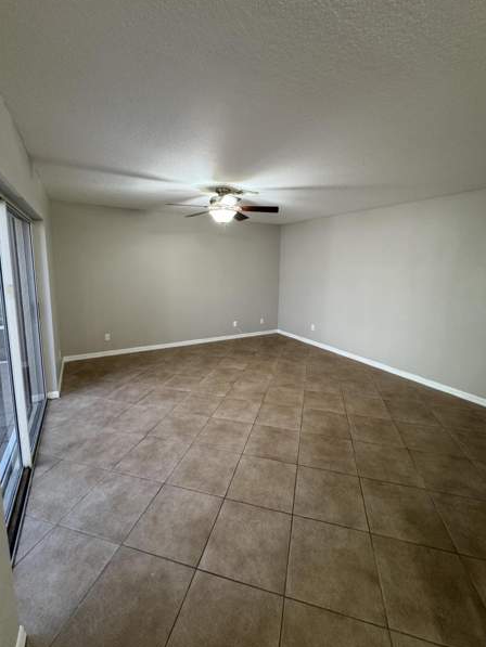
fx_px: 281
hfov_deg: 81.8
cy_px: 305
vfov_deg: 98.0
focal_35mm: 15
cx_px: 243
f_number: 2.2
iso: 500
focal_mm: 2.22
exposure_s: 1/60
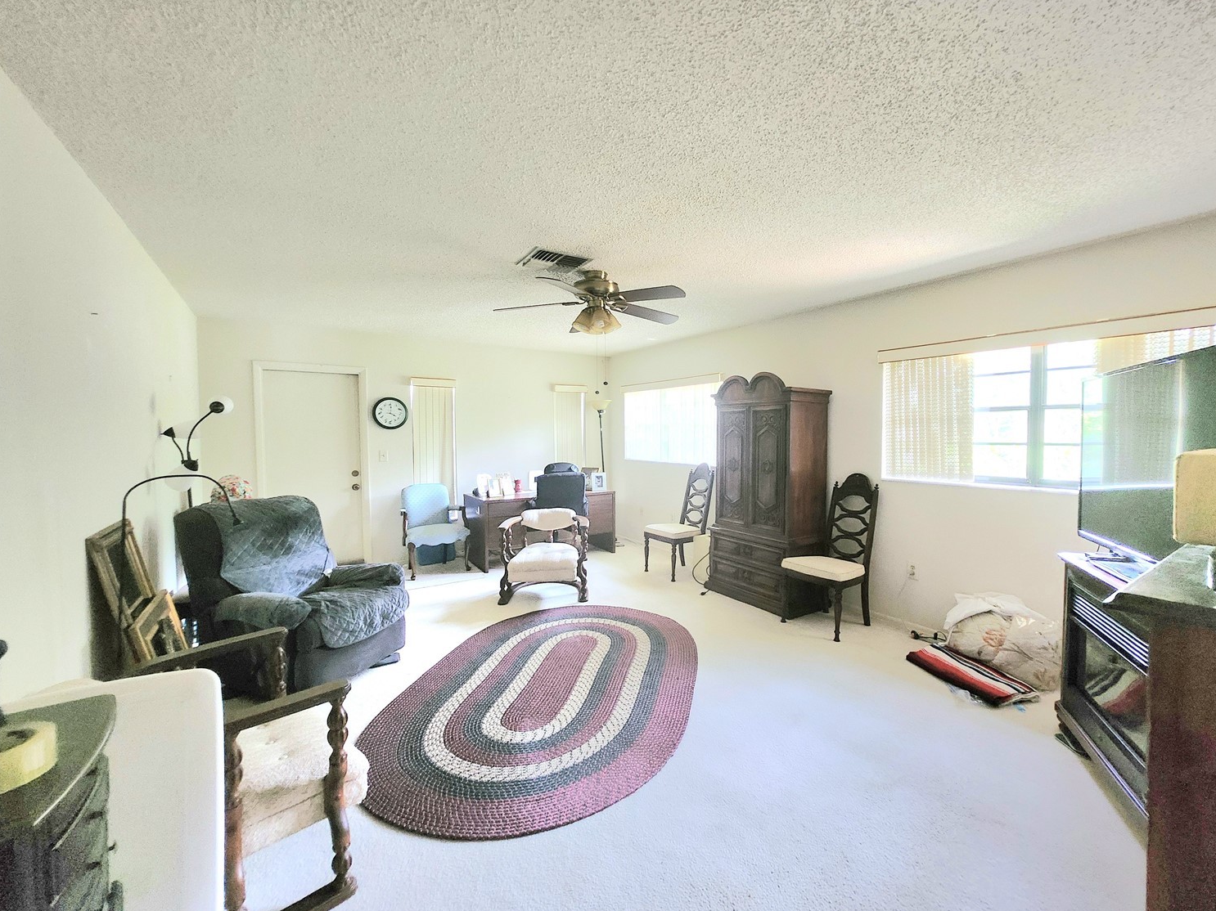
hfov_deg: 101.9
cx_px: 652
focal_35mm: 14
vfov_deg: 85.7
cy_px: 457
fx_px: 492
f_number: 2.2
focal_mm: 1.74
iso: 400
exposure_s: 1/30
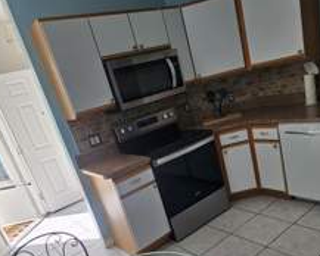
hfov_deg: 61.4
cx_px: 198
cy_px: 183
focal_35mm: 28
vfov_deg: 50.0
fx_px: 265
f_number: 2.2
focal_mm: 2.2
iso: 50
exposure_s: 1/189
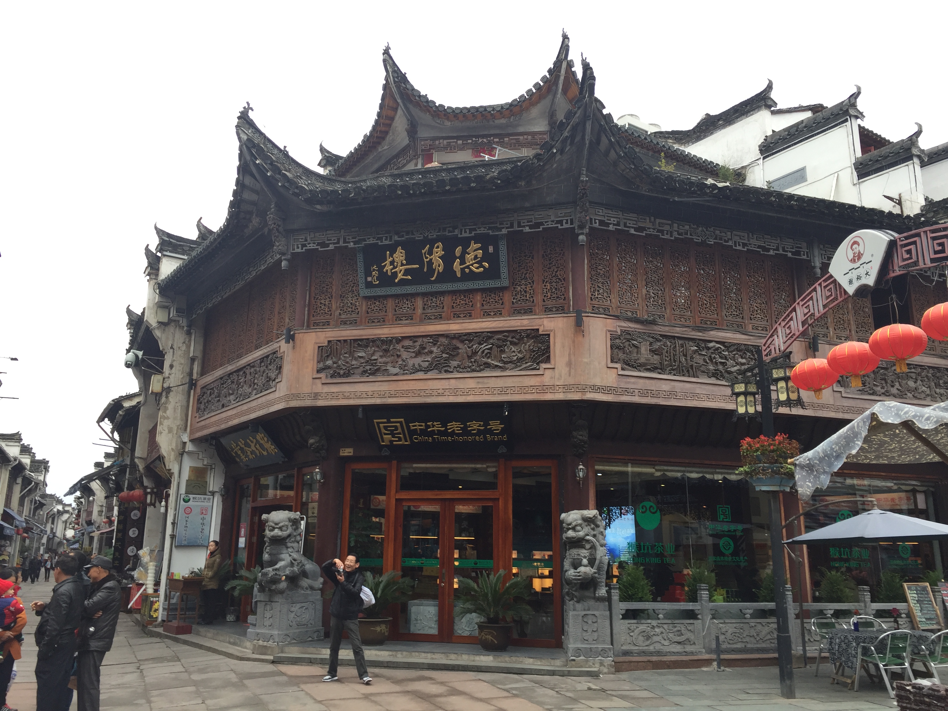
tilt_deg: +13.8
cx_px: 474
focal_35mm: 29
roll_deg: -3.4
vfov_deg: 48.2
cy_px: 356
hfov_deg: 61.7
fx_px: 794
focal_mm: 4.15
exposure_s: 1/199
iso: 32
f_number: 2.2
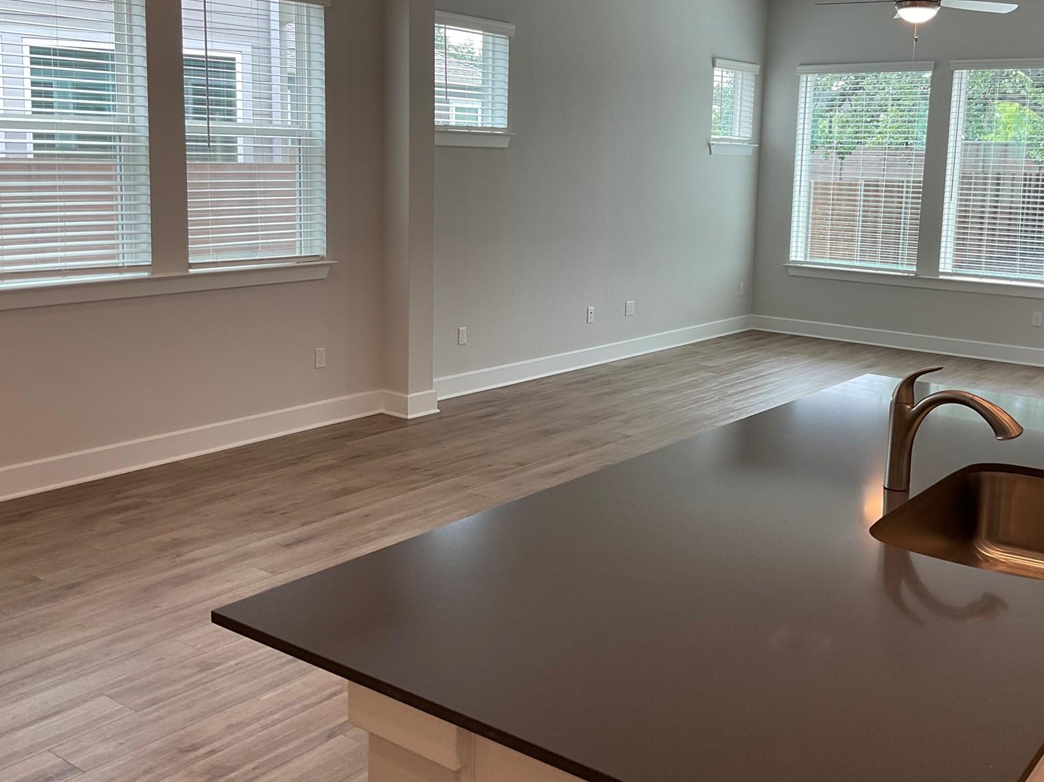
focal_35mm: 38
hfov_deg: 48.8
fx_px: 1146
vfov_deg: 37.6
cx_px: 608
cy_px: 313
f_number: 1.8
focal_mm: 3
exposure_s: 1/120
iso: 40
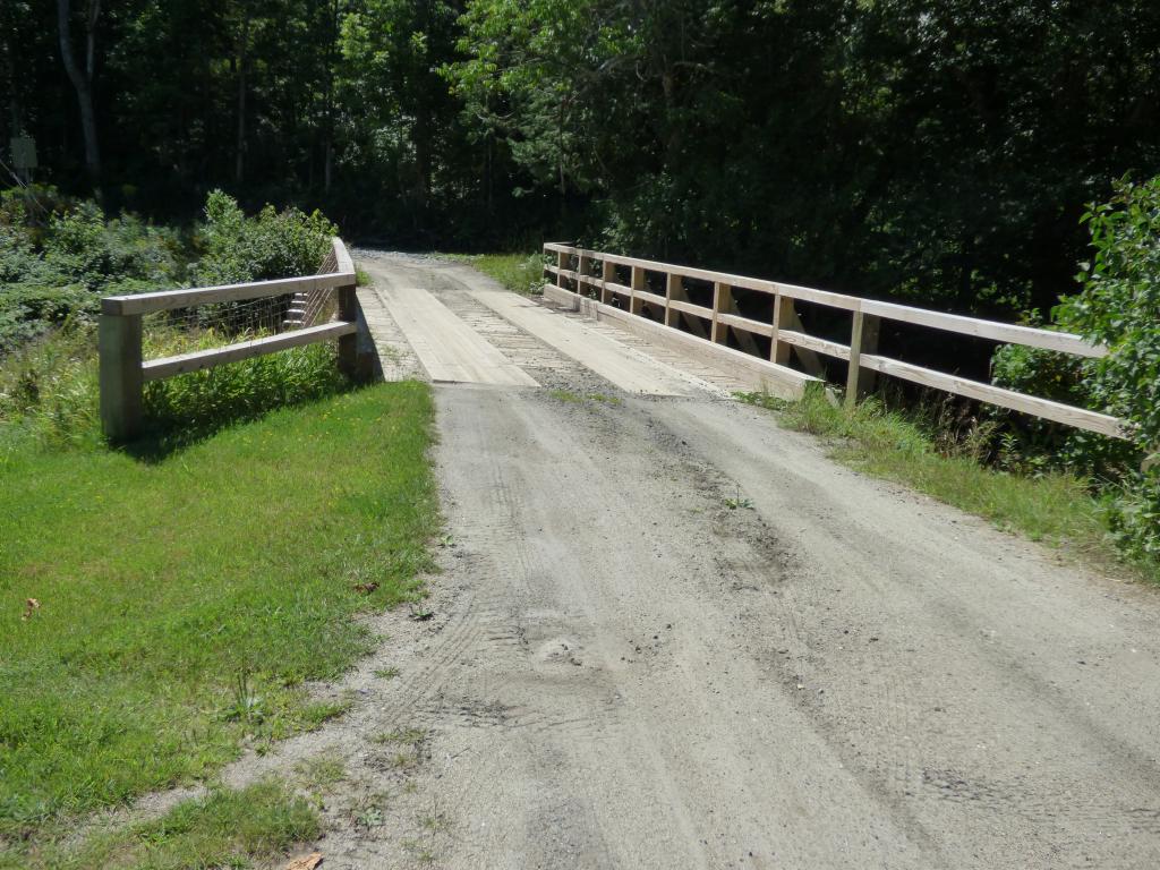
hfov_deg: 51.4
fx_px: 1206
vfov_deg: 39.7
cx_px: 580
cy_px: 435
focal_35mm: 36
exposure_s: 1/1300
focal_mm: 6.18
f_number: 3.4
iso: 160
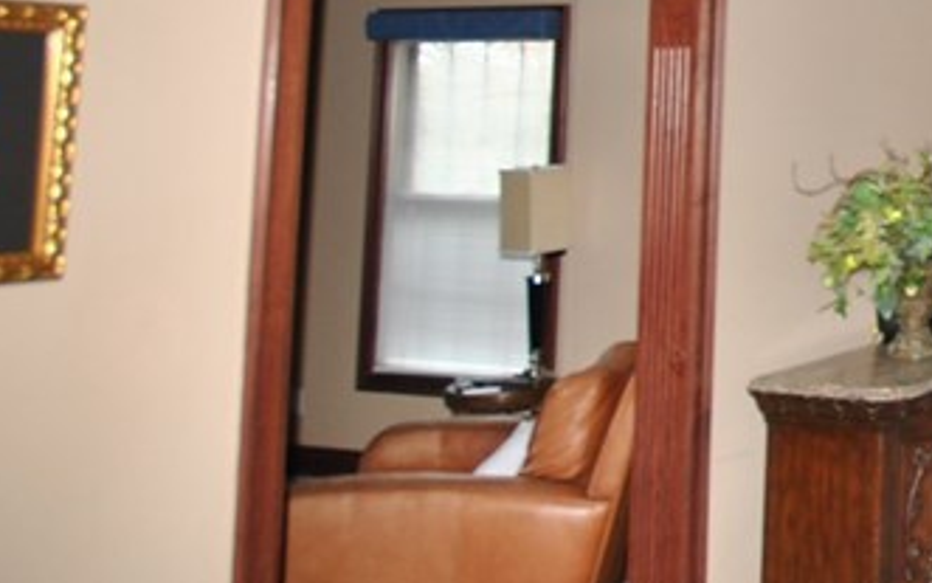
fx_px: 1270
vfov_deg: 24.7
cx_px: 1230
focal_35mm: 50
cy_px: 3
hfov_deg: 30.9
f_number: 4
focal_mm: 10
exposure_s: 1/60
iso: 200
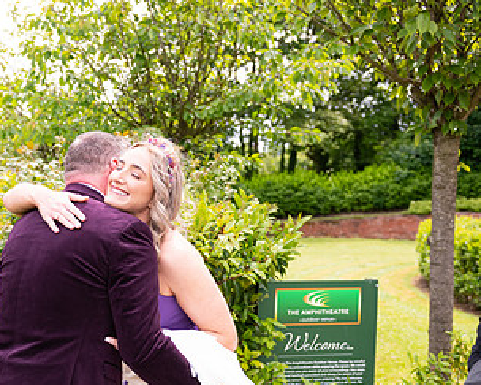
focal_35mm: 52
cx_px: 139
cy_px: 303
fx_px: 740
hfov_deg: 35.4
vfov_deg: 28.6
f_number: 3.5
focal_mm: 29
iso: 250
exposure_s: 1/1600
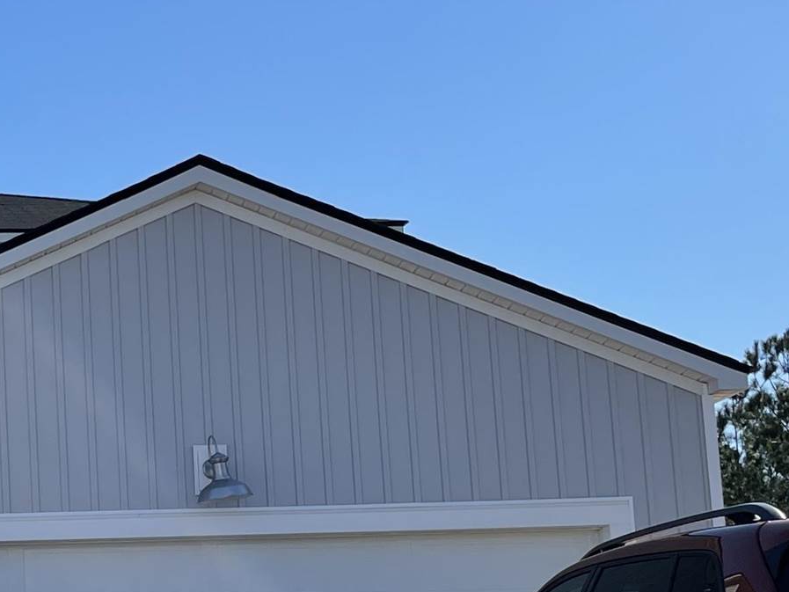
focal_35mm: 89
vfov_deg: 16.3
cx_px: -64
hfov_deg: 21.0
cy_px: 556
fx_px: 2029
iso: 32
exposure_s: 1/4292
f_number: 1.6
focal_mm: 4.2
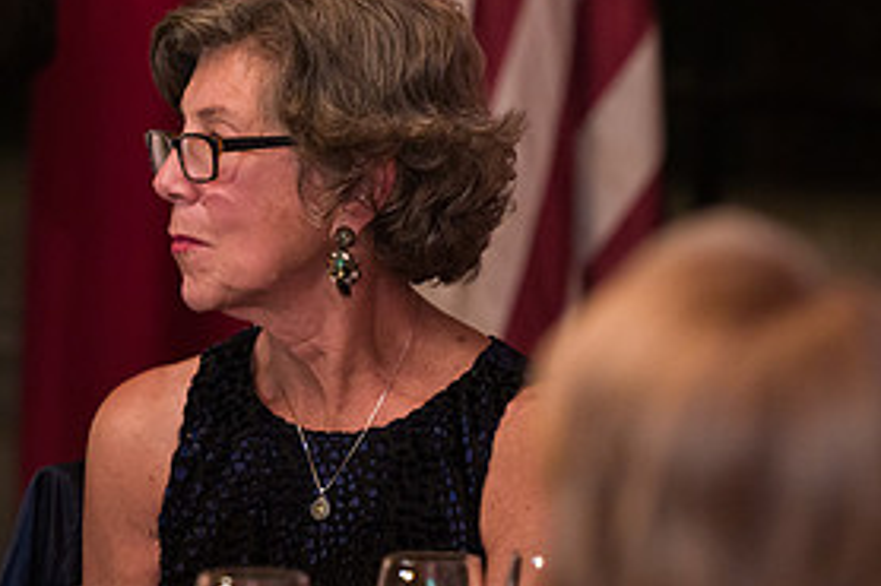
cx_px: 279
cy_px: 213
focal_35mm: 386
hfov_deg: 5.3
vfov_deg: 3.6
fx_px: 9440
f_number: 3.2
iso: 3200
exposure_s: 1/200
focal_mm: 185
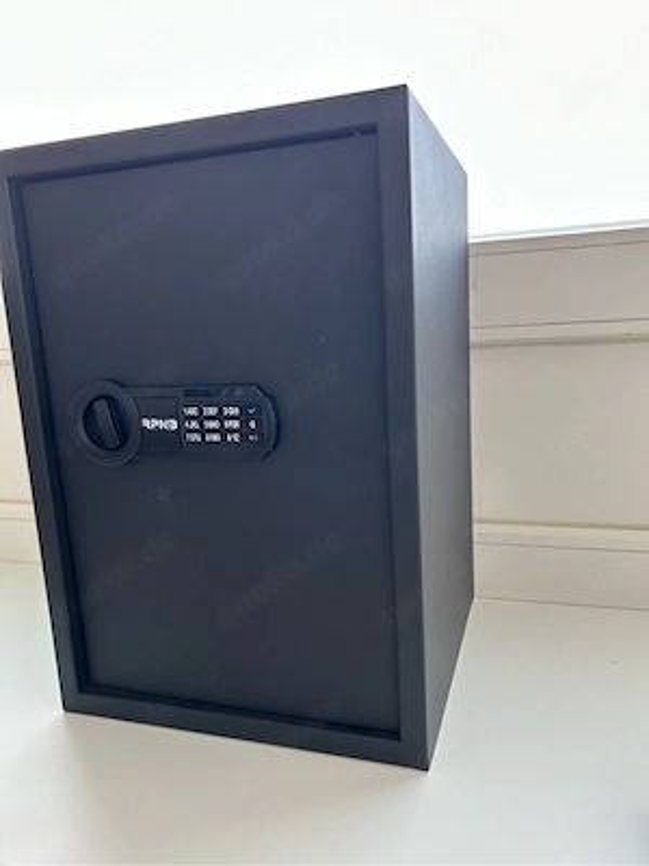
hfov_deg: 53.1
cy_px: 433
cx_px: 324
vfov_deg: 67.3
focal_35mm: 26
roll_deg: +3.4
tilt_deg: -11.1
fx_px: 650
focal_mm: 5.7
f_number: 1.5
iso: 50
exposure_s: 1/121
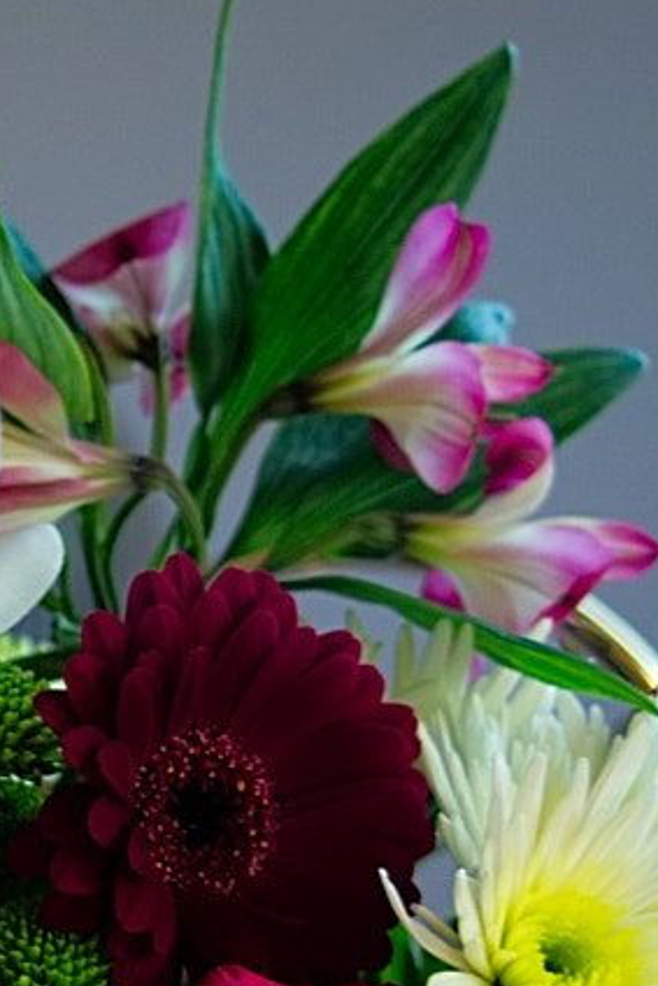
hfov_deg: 8.0
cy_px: 958
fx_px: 4657
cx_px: -207
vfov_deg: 12.0
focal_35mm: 170
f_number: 4.5
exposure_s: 1/60
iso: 250
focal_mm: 45
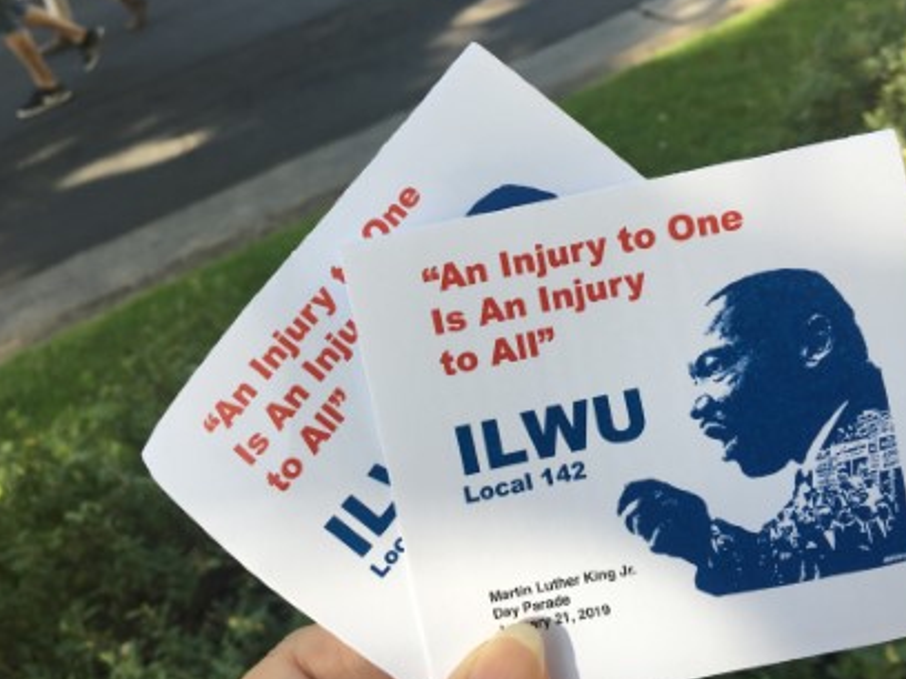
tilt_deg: -36.1
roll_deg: +12.4
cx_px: 480
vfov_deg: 44.1
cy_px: 324
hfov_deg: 56.8
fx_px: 838
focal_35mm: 32
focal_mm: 4.15
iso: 25
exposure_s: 1/120
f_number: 2.2
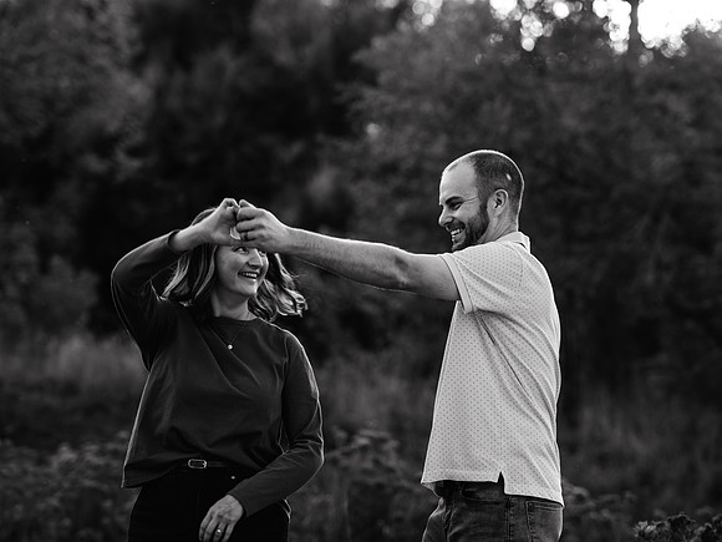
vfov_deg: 10.8
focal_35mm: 137
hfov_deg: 14.4
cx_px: 361
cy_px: 271
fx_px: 2867
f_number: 4
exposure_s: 1/160
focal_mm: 127
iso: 160
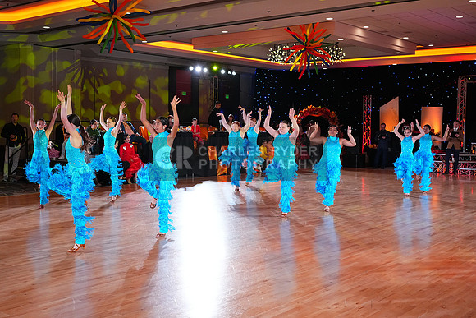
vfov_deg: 32.6
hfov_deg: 47.4
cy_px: 159
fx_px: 542
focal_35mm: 41
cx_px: 238
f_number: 5.6
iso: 5000
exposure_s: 1/400
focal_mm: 41
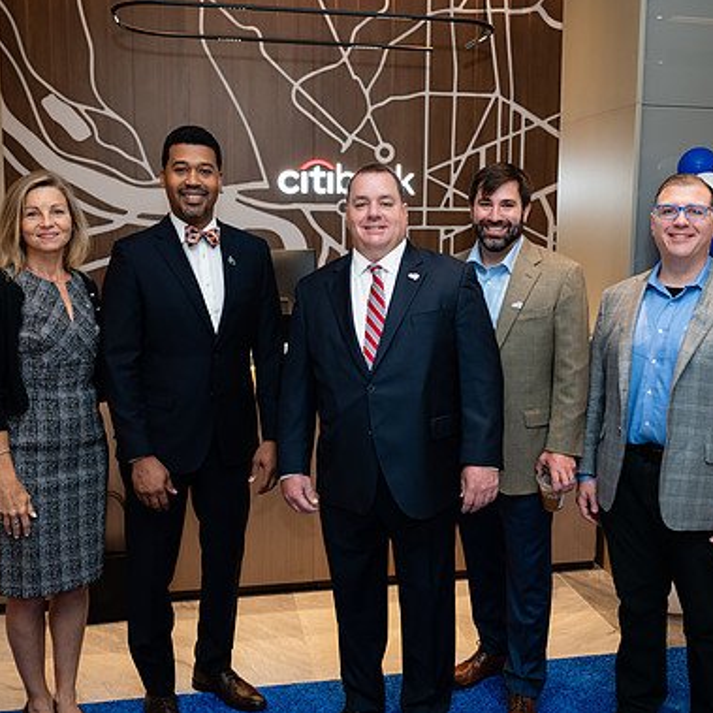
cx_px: 378
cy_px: 334
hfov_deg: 44.9
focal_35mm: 37
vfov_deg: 44.9
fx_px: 862
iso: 400
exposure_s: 1/160
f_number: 3.2
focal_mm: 27
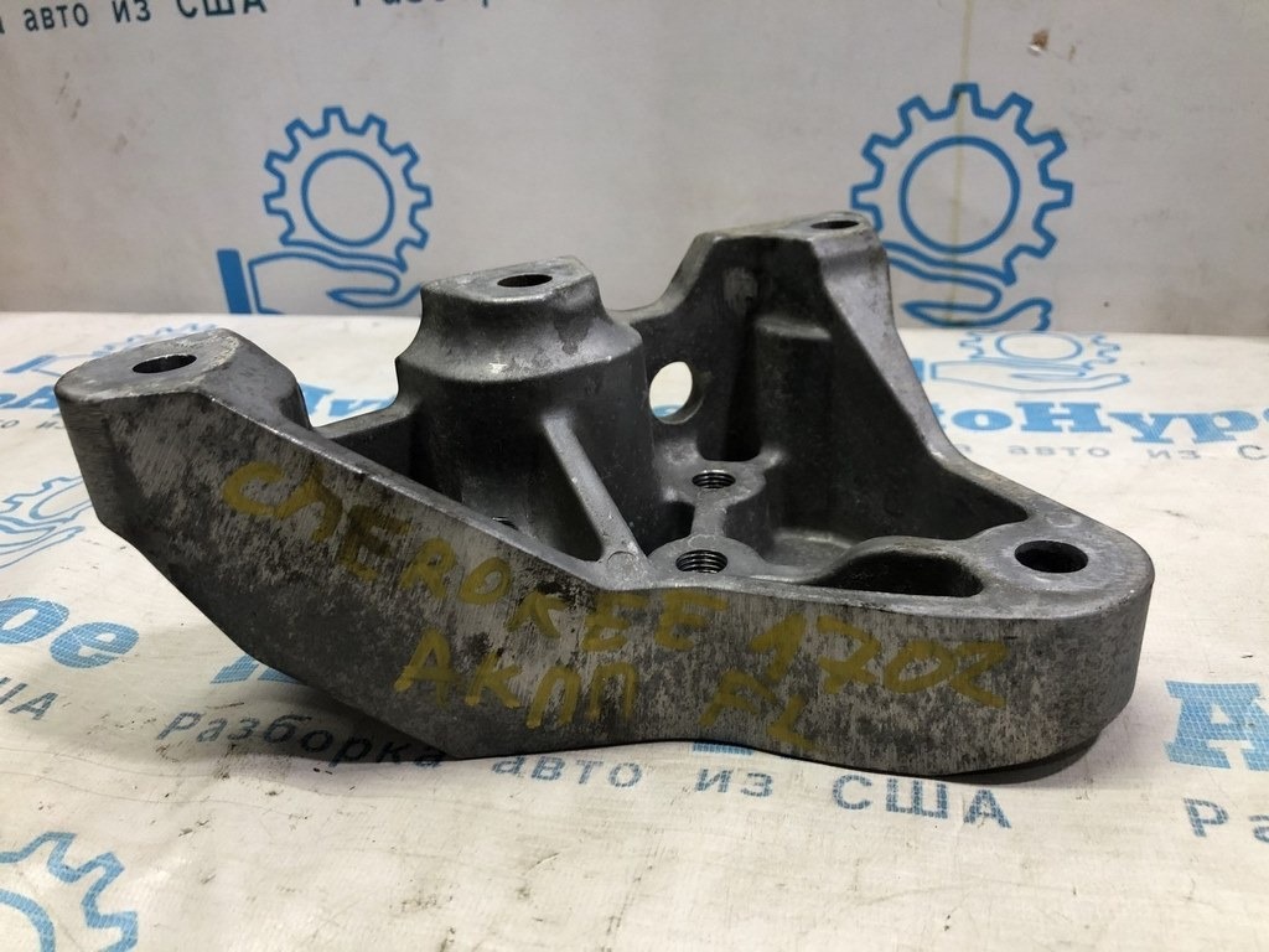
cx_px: 634
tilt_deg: -45.7
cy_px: 476
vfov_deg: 49.7
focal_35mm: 28
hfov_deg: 63.4
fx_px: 1026
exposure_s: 1/33
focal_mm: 4
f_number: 1.8
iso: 32
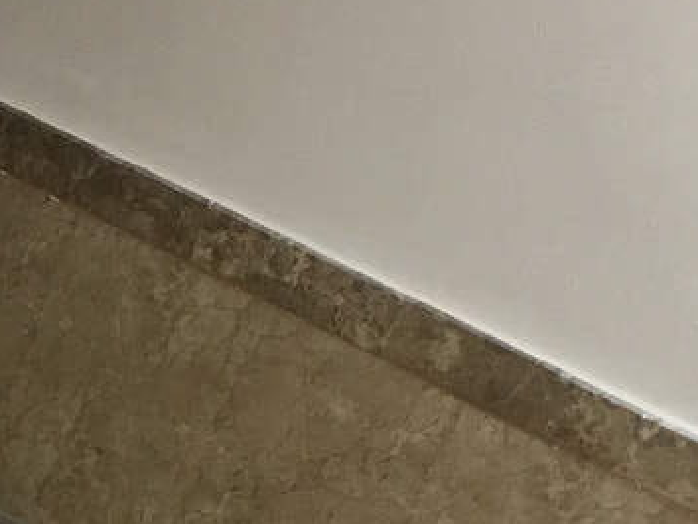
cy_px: 605
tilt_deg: -4.8
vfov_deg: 11.1
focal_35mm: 131
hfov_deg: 14.8
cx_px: -4
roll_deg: +3.1
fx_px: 2643
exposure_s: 1/30
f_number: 2.2
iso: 80
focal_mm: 4.15
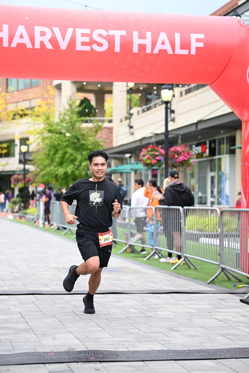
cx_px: 124
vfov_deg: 26.0
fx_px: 809
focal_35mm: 78
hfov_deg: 17.5
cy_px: 186
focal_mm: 78
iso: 800
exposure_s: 1/1600
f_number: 2.8
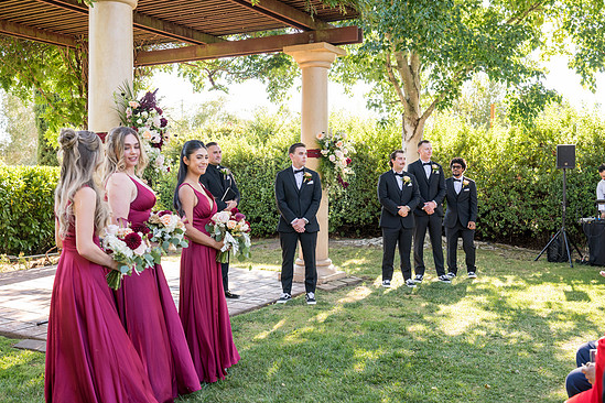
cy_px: 192
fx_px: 622
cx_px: 295
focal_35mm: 37
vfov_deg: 35.9
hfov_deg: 51.9
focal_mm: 35
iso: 640
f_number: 4
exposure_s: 1/400
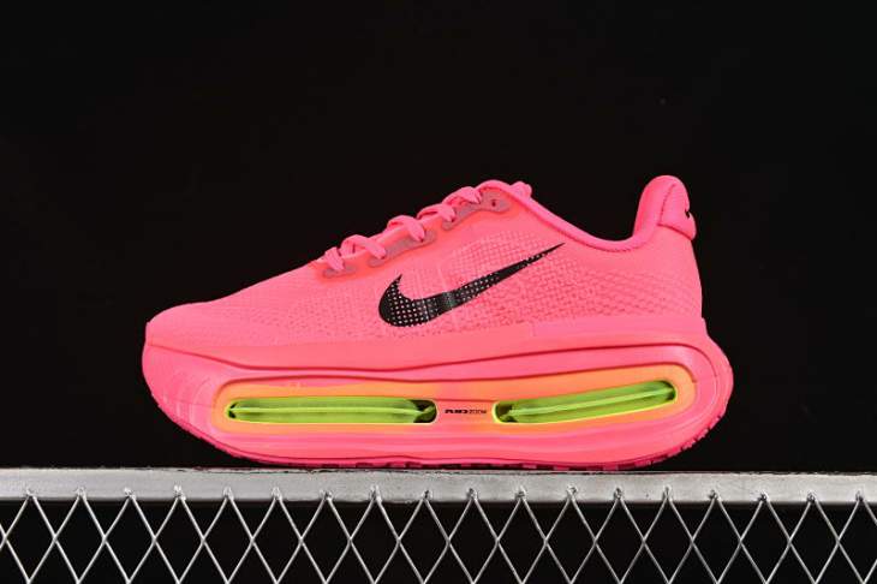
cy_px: 292
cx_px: 438
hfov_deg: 27.0
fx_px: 1826
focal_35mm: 75
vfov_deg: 18.2
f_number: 8
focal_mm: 50
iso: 160
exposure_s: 1/80
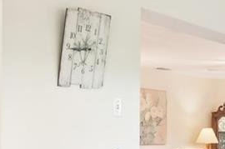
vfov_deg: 15.2
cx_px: 298
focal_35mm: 89
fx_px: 555
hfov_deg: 20.7
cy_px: 109
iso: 400
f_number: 8
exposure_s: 1/15
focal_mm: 15
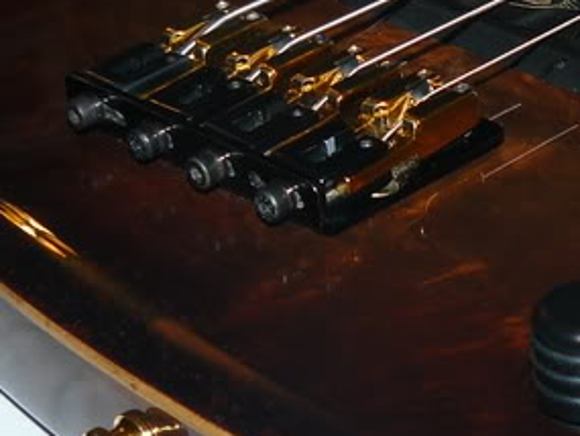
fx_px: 2213
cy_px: 145
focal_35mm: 132
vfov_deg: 11.2
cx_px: 651
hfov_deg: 14.6
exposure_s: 1/30
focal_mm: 7.9
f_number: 2.8
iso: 100
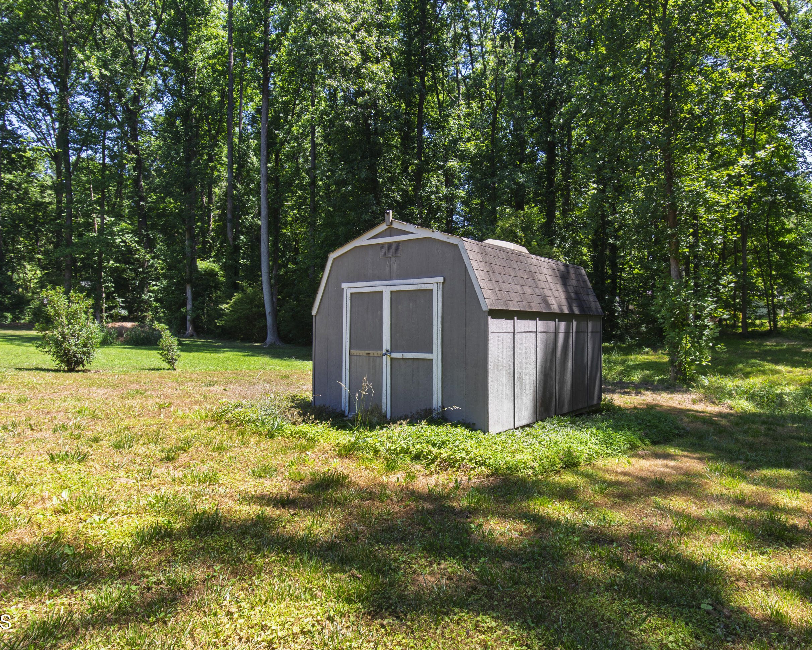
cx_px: 459
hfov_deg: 73.3
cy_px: 318
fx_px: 543
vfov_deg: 61.8
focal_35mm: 23
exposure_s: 1/50
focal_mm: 13
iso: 100
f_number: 8
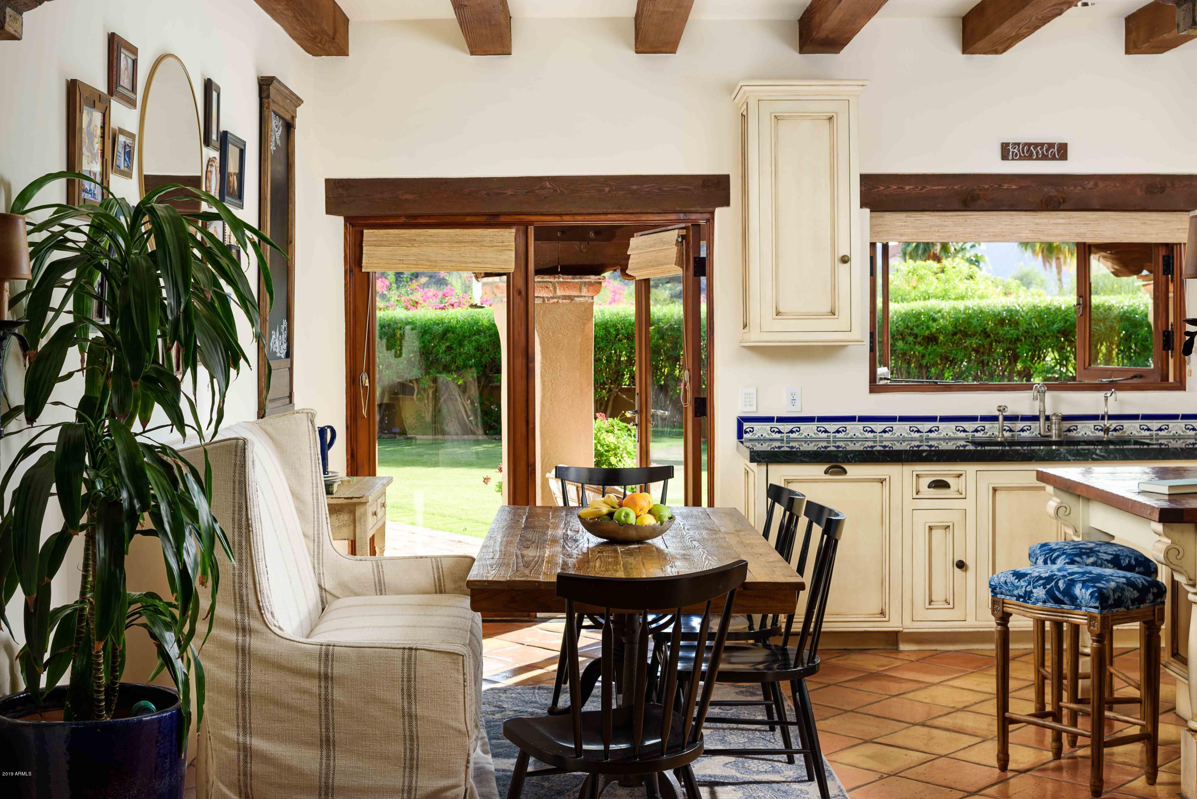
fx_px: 1497
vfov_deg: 29.9
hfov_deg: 43.6
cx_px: 598
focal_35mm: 45
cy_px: 400
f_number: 9.5
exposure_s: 1/80
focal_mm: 45
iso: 250
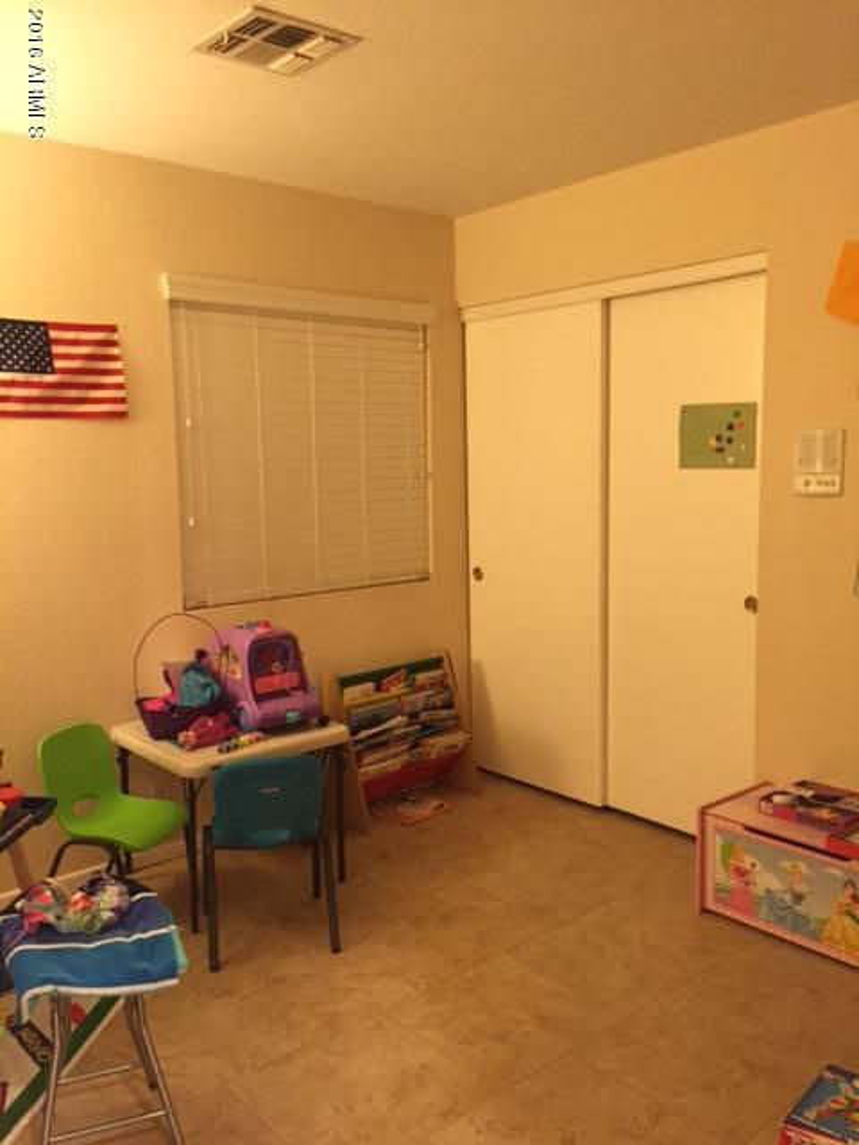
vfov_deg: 61.7
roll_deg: +2.3
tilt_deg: -7.2
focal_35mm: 29
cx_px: 430
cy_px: 572
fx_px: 960
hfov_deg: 48.2
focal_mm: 4.15
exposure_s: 1/17
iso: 250
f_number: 2.2
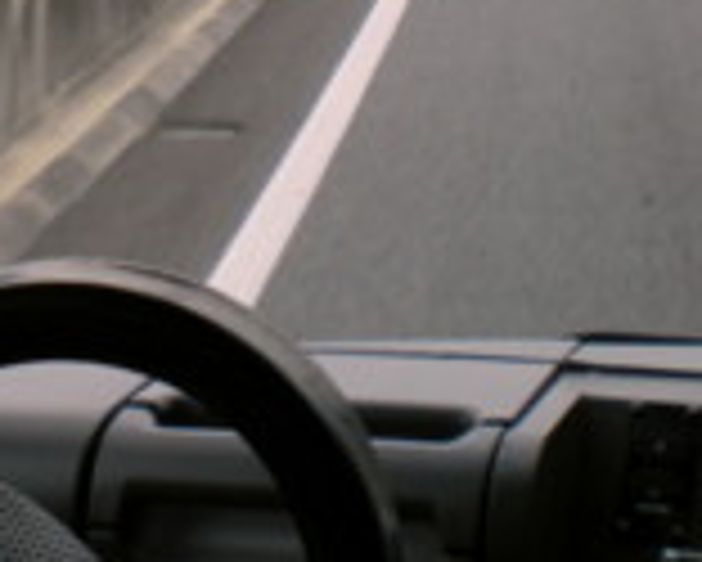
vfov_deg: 13.9
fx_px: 2224
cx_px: -14
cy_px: -171
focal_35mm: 107
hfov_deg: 17.5
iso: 64
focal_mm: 6.3
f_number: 4.6
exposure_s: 1/160
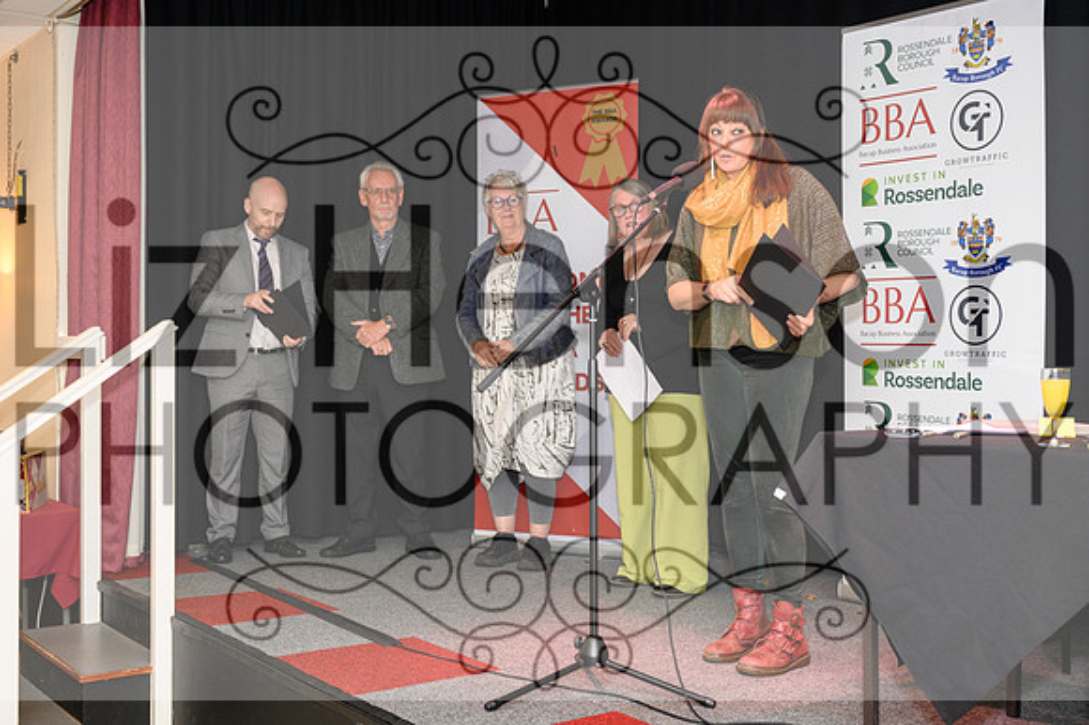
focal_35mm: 41
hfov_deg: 47.3
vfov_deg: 32.5
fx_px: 1243
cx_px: 552
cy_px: 360
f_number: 4
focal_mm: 37
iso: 1250
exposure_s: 1/200
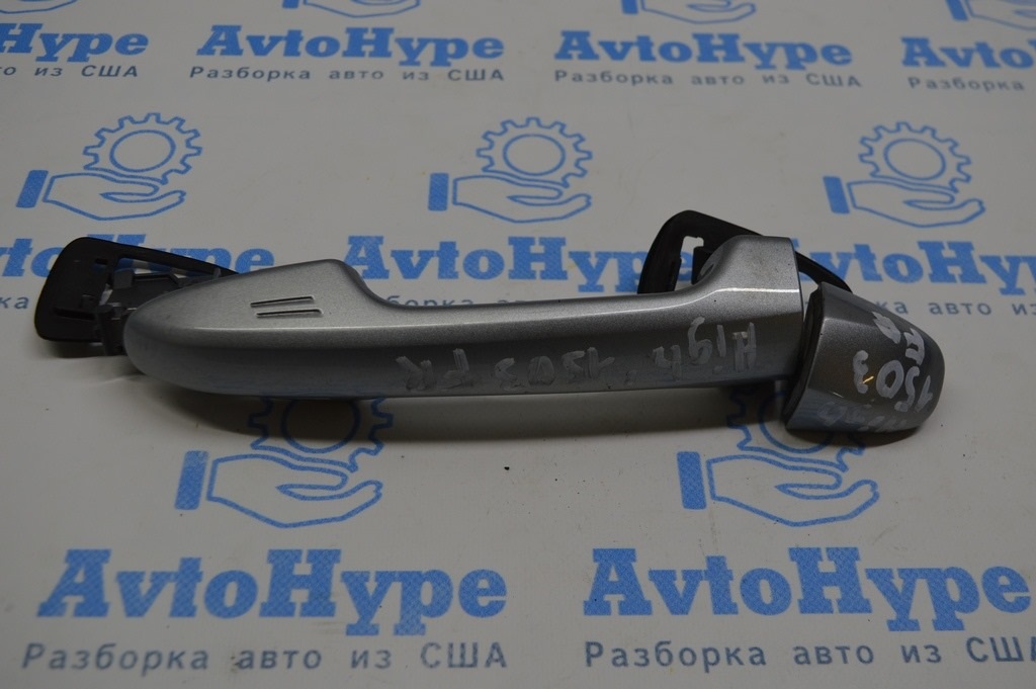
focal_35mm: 39
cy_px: 344
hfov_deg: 49.6
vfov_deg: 34.2
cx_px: 518
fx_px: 1121
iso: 160
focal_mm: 26
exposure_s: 1/60
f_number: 5.6
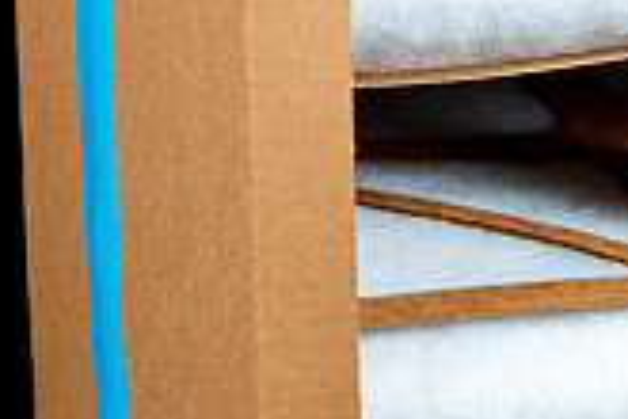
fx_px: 3977
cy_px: 90
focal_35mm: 228
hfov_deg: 9.0
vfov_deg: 6.0
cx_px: 632
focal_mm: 65
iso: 160
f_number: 8
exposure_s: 1/125
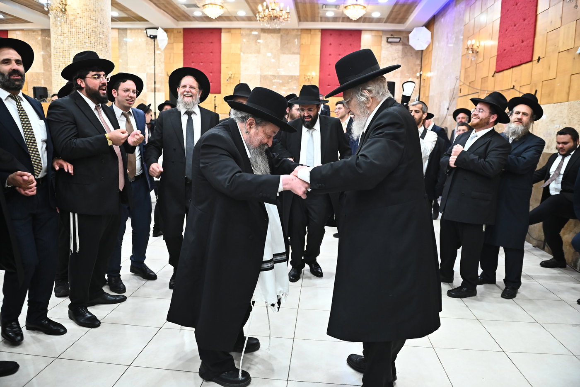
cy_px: 194
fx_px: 387
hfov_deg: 73.8
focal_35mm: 24
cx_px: 290
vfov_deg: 53.1
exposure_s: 1/200
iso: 2500
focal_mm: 24
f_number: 3.5
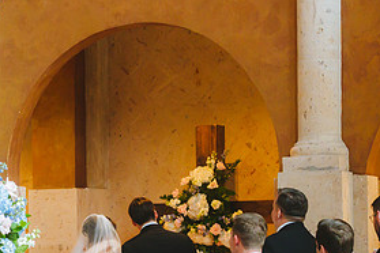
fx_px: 1604
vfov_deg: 9.0
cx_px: 23
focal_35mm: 152
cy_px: 151
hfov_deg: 13.4
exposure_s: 1/160
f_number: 2.8
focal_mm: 70
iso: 4000
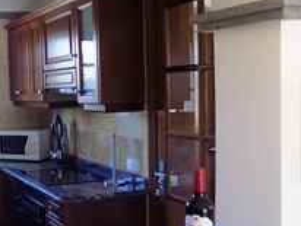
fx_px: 435
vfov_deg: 29.2
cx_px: -25
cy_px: 112
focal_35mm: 50
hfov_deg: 33.6
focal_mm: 4
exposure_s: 1/30
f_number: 3.1
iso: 180
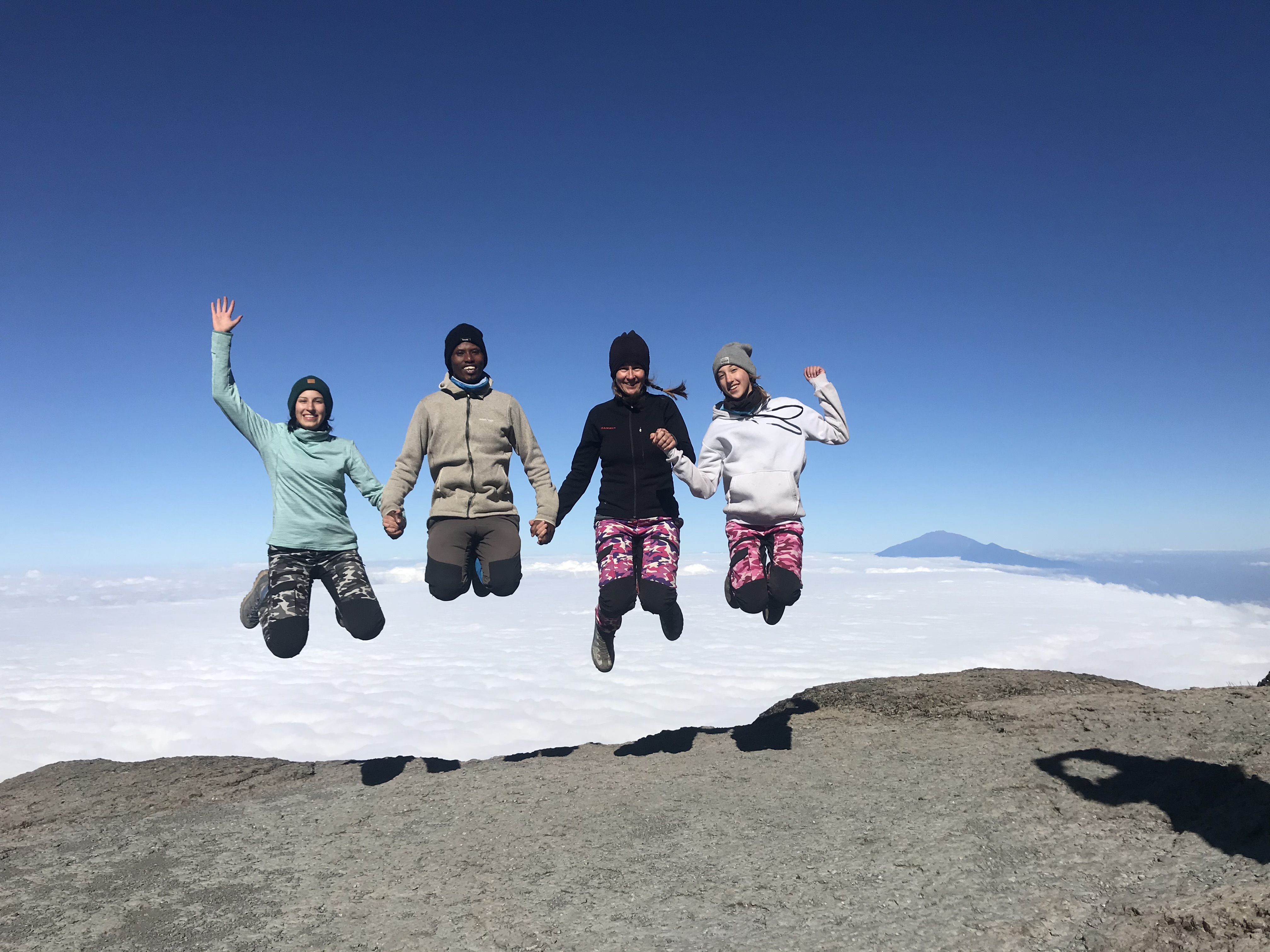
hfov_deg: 63.4
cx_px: 635
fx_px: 1027
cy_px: 476
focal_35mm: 28
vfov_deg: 49.7
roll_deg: +1.4
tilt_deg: +4.5
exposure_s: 1/7407
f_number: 1.8
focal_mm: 3.99
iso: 20
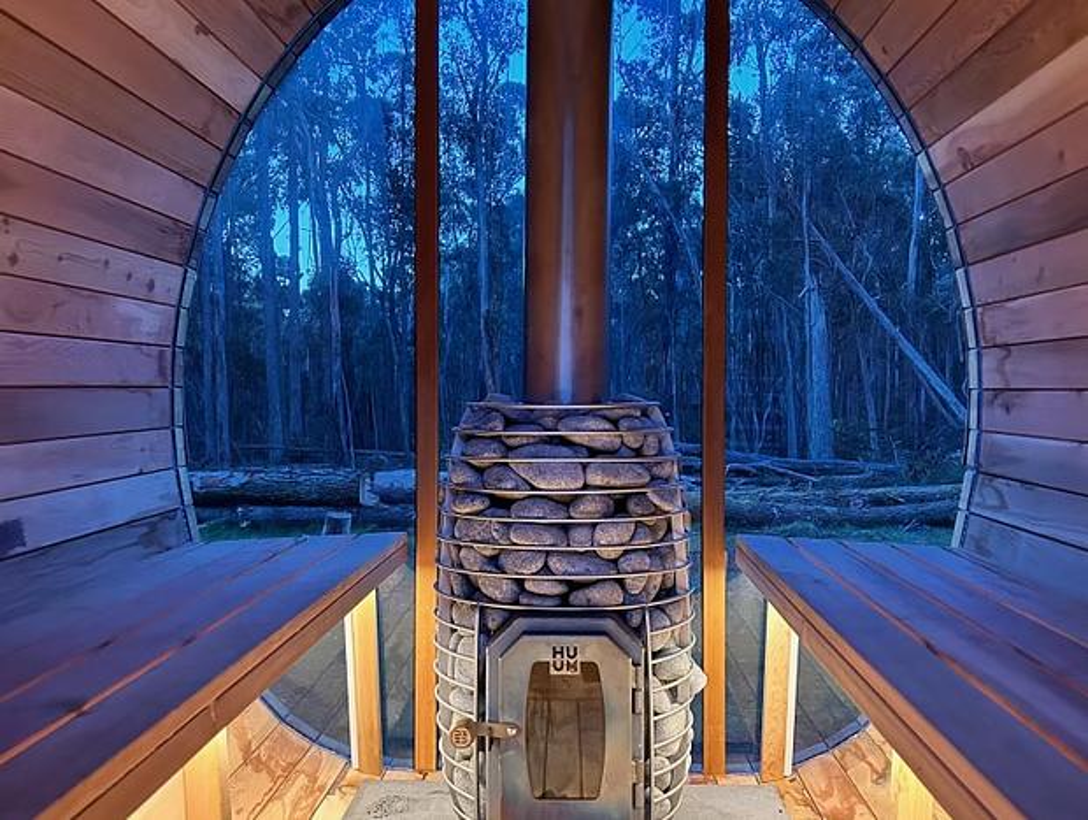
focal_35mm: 26
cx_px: 544
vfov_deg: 53.2
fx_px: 818
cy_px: 410
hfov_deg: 67.2
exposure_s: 1/60
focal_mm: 5.7
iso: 400
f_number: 1.5
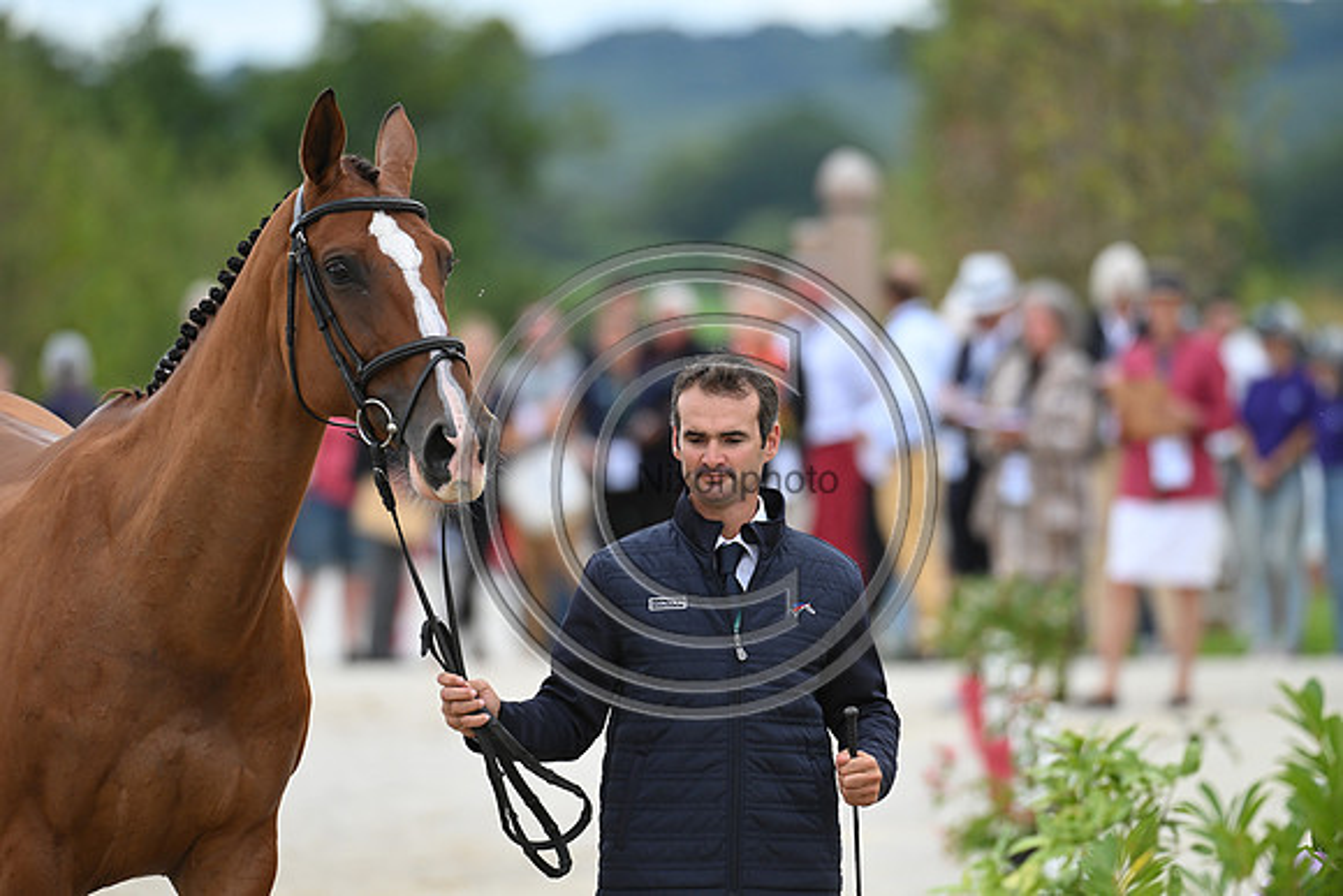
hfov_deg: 5.2
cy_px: 448
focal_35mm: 400
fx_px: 14925
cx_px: 672
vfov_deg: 3.4
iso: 720
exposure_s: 1/1600
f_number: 5.6
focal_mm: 400
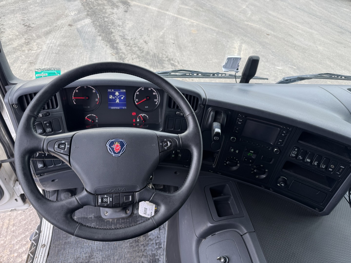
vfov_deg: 56.8
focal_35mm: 24
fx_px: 243
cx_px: 176
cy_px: 132
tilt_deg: -43.6
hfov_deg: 71.6
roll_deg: -10.4
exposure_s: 1/121
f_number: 1.78
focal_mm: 6.76
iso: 64
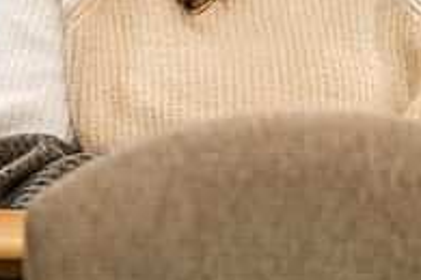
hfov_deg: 4.2
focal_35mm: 491
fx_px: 5742
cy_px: -120
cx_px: 153
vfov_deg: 2.8
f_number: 3.2
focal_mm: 165
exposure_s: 1/160
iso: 2000
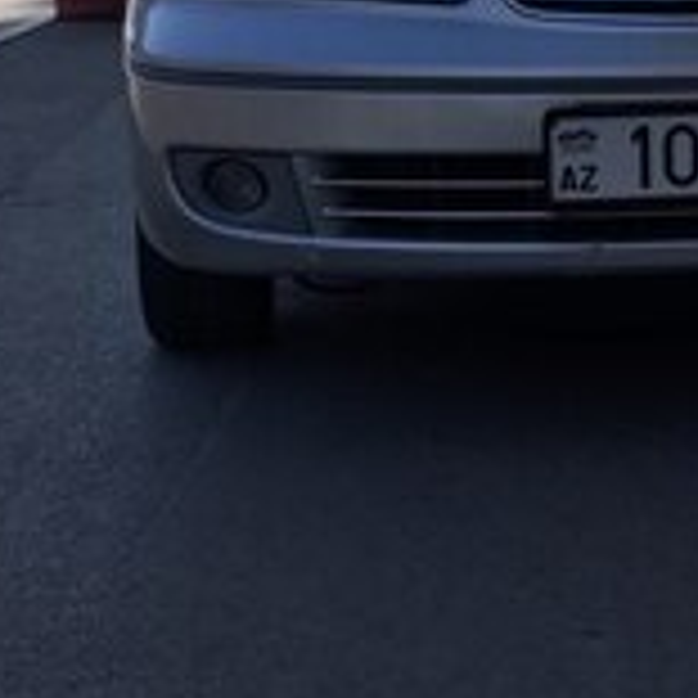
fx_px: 1871
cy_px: -117
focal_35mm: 82
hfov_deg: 20.5
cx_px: 698
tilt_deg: +0.1
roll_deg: +0.5
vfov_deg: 20.0
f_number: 2.2
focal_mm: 4.15
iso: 32
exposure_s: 1/1883
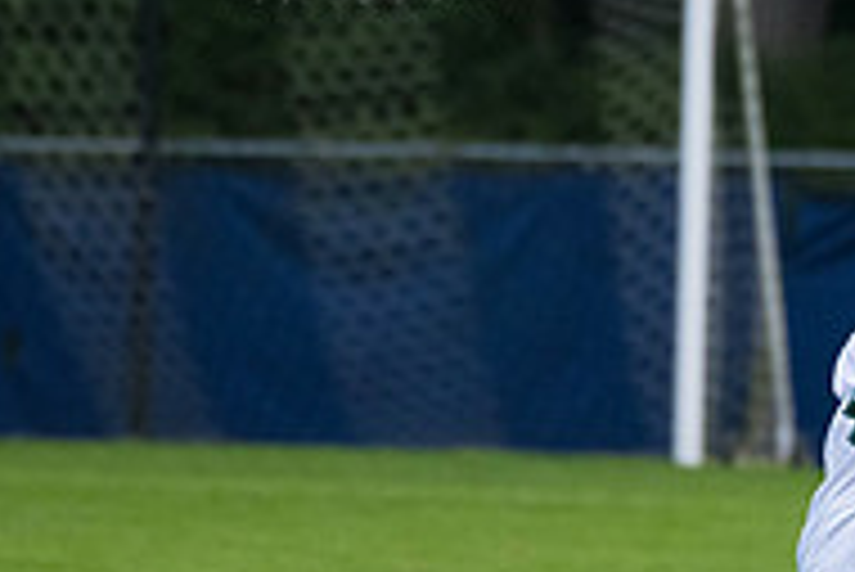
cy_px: 462
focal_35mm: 1039
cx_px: 1012
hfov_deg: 2.0
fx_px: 24694
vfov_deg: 1.3
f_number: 5.6
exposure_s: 1/2000
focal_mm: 340
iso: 3200
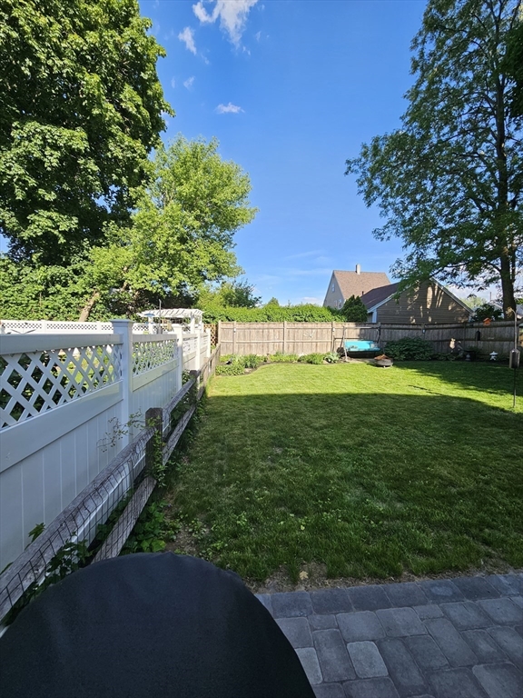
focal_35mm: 13
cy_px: 349
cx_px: 262
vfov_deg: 106.2
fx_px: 262
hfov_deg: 89.9
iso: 50
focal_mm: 2.2
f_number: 2.2
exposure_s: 1/829
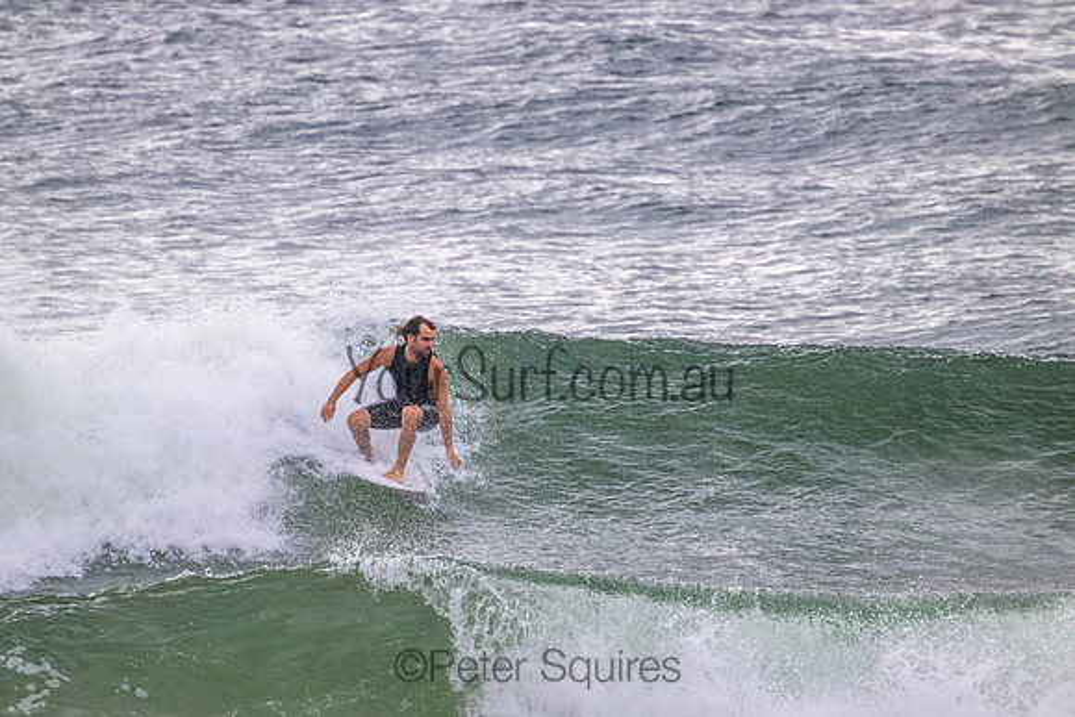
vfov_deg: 1.7
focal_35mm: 800
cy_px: 358
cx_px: 538
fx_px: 23893
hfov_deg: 2.6
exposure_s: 1/2000
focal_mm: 800
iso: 2800
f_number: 11
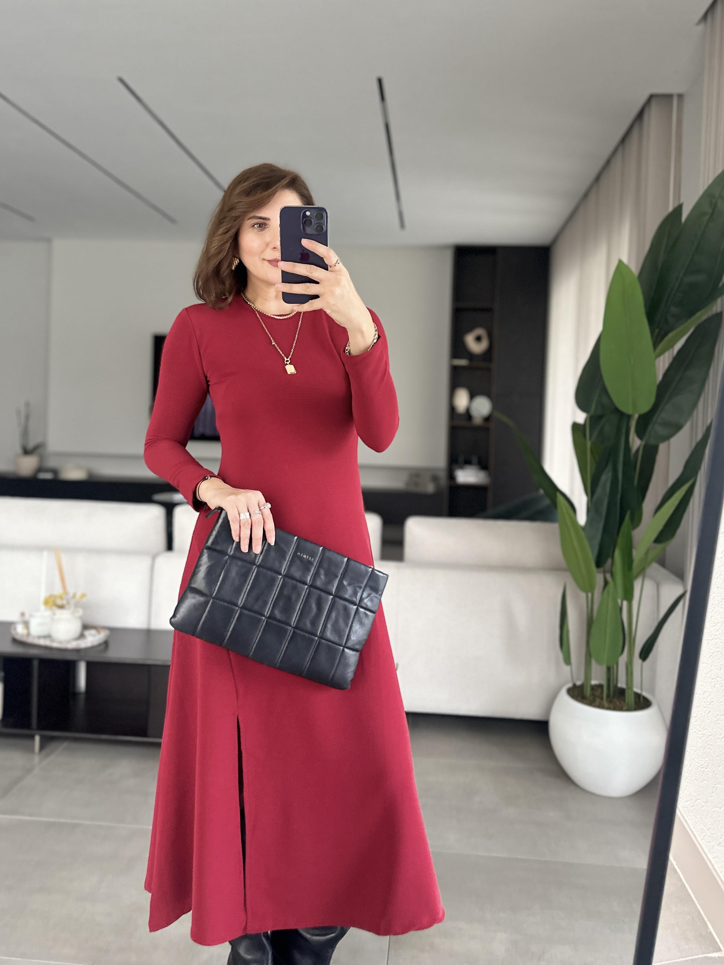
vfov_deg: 61.4
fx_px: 809
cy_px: 411
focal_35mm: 29
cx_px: 363
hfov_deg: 48.2
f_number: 1.78
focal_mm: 6.86
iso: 250
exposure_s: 1/60
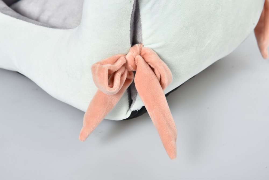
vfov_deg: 22.7
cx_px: 134
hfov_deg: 33.4
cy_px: 90
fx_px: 449
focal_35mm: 60
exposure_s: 1/125
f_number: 11
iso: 320
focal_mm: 60
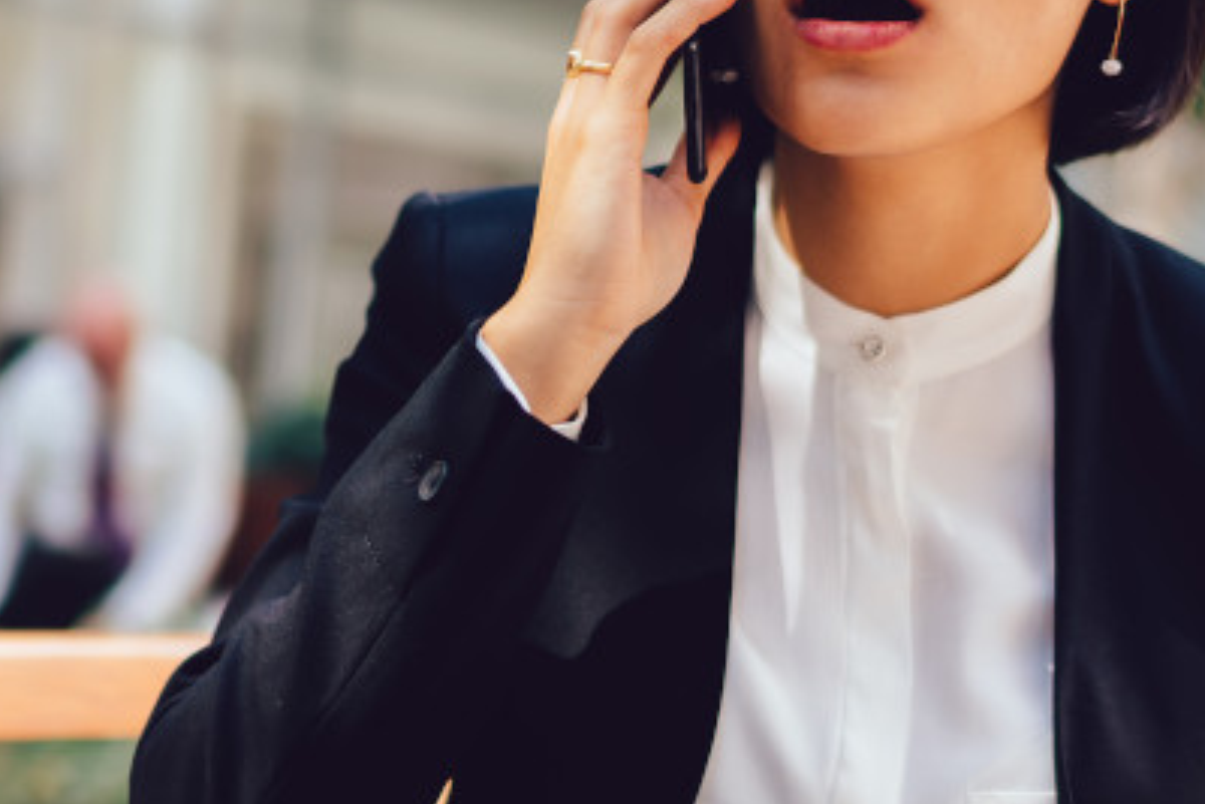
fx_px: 3516
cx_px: 533
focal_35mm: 105
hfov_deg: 19.4
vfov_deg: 12.9
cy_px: 735
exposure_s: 1/500
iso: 100
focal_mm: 35
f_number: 1.6
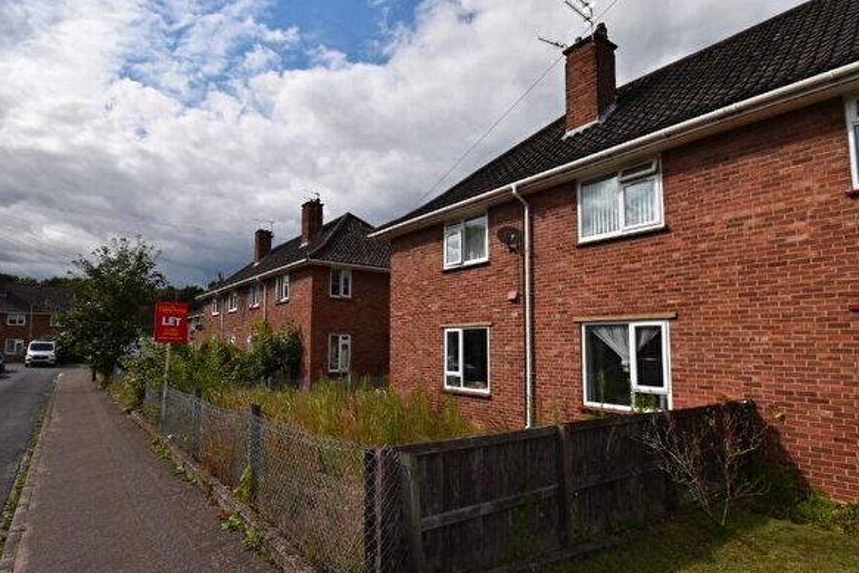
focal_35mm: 18
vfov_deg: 67.3
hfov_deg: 89.6
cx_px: 377
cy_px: 314
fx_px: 430
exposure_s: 1/200
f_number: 11
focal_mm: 10
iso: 100
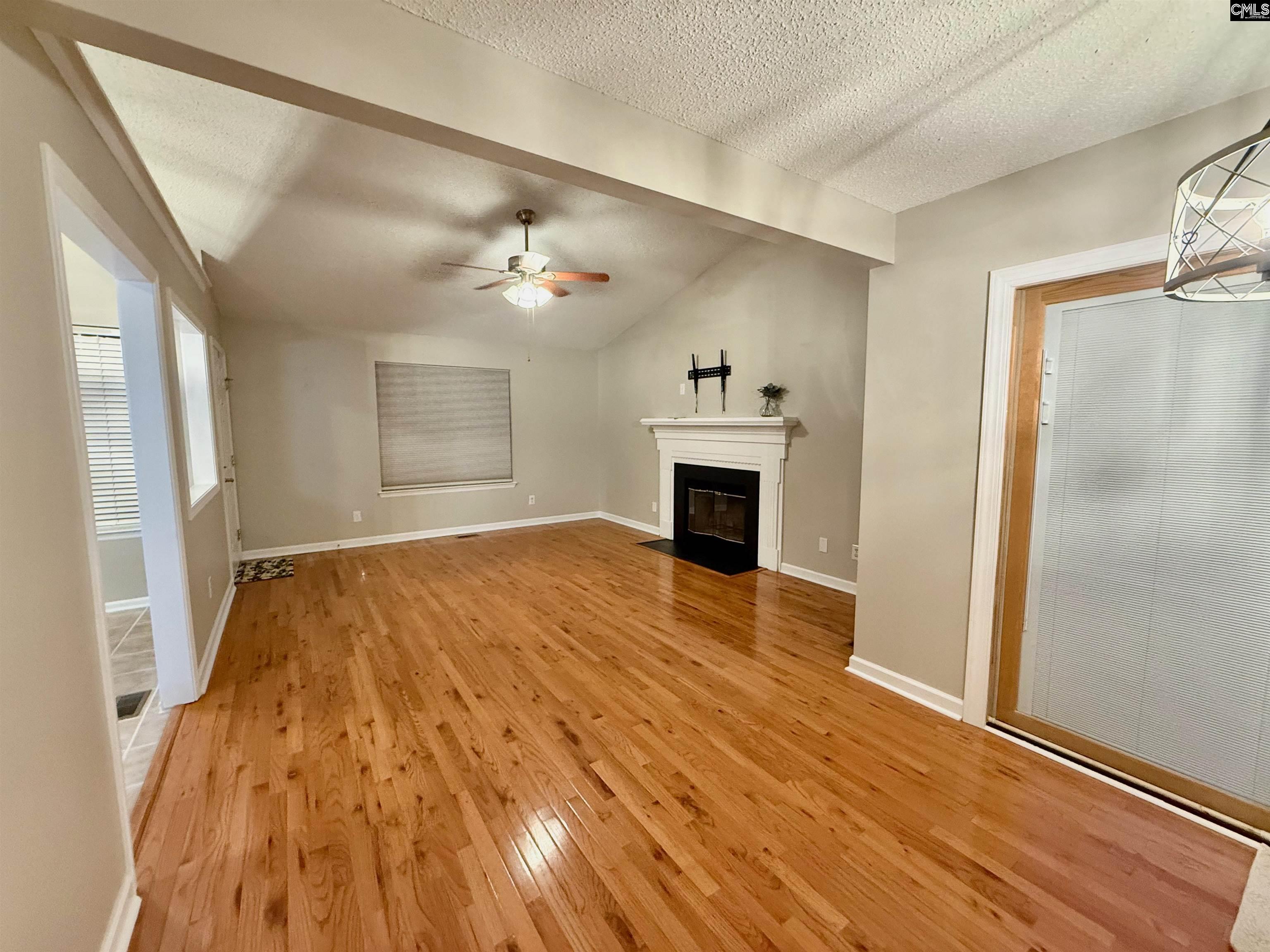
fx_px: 514
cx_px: 635
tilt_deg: -5.2
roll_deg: +0.6
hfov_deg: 102.1
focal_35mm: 14
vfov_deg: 85.7
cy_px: 476
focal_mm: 2.22
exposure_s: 1/60
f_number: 2.2
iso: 500
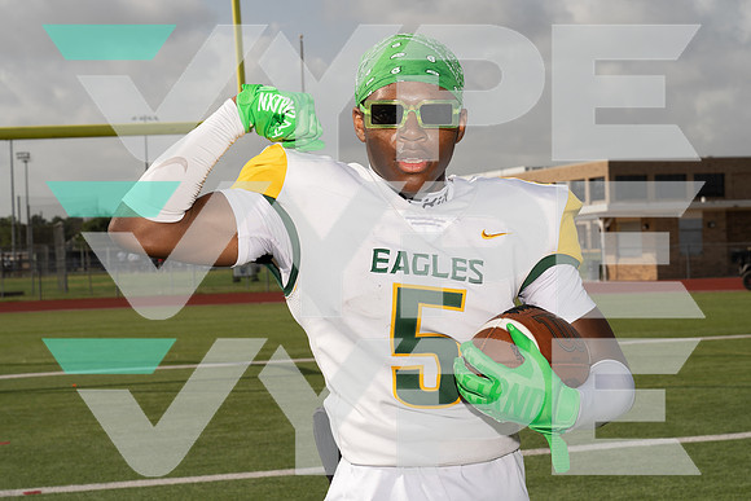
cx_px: 376
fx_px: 1461
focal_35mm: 70
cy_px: 250
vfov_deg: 19.5
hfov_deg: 28.8
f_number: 11
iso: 100
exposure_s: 1/250
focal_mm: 70
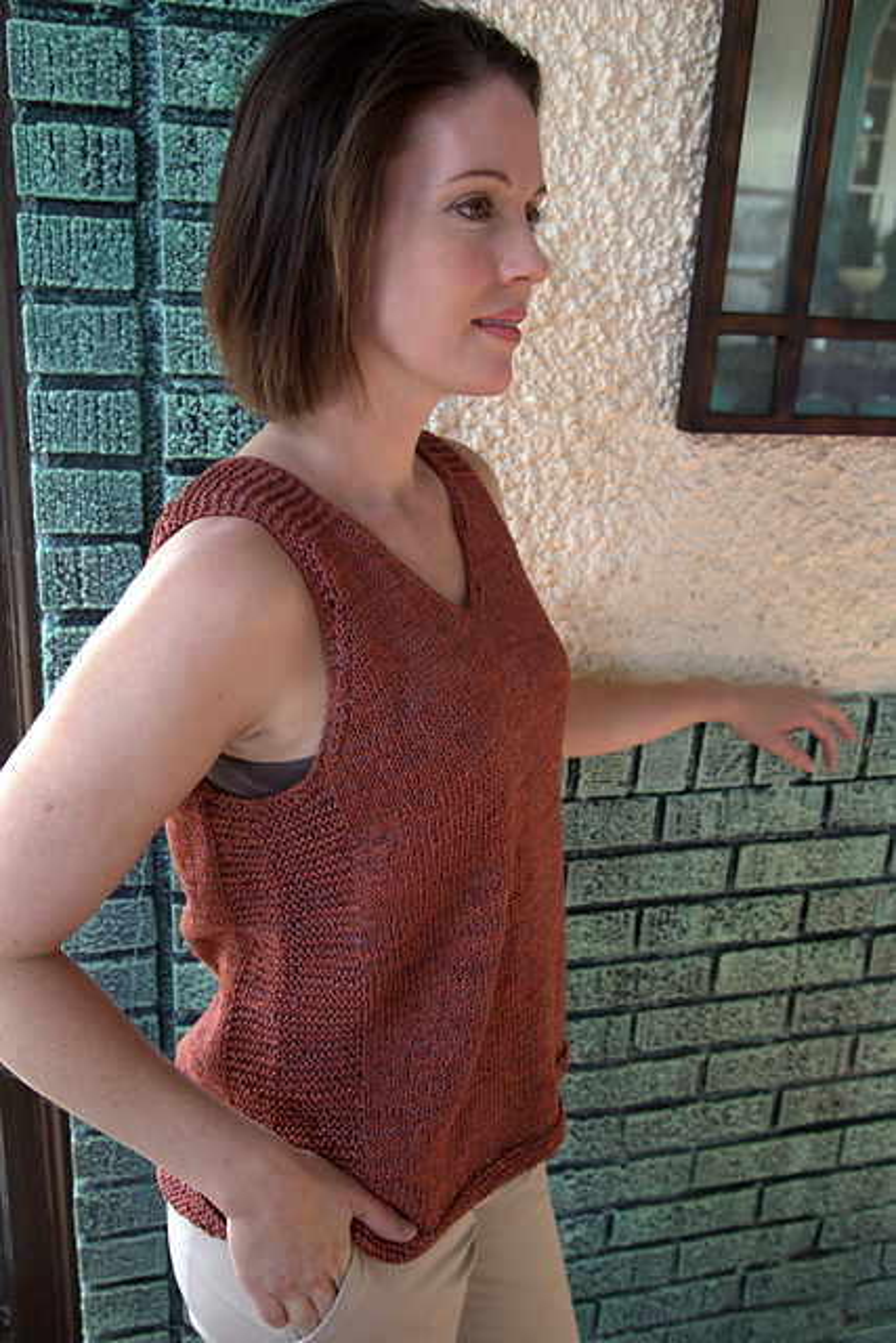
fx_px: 1194
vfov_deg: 58.7
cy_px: 672
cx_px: 448
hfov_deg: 41.1
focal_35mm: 32
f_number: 6.3
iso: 1600
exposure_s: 1/60
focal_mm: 32
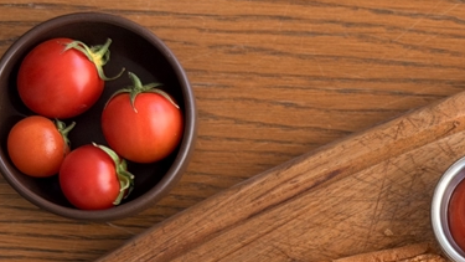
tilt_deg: -86.4
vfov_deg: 9.5
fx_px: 1529
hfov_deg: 16.8
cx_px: 500
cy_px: 391
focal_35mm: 124
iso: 64
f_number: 1.78
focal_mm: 6.76
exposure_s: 1/466
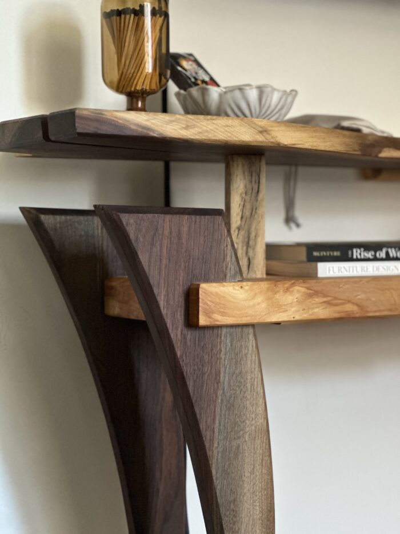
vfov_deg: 25.3
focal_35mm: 77
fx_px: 1186
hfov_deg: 19.1
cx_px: 200
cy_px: 267
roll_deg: -0.1
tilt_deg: -0.3
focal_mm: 9
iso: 400
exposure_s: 1/15
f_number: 2.8
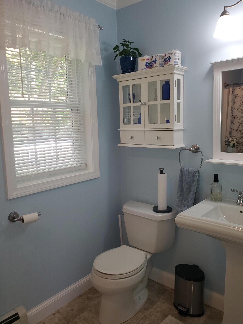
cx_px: 122
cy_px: 162
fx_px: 243
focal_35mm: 26
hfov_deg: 53.1
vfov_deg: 67.3
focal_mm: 4.3
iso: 80
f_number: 2.4
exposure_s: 1/60
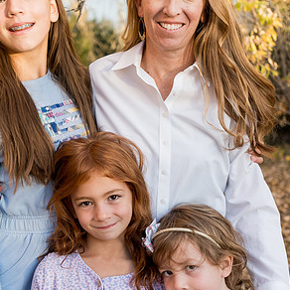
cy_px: 147
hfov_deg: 29.0
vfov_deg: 29.1
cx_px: 116
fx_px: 559
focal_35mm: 59
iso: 320
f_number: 2.8
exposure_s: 1/400
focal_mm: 35
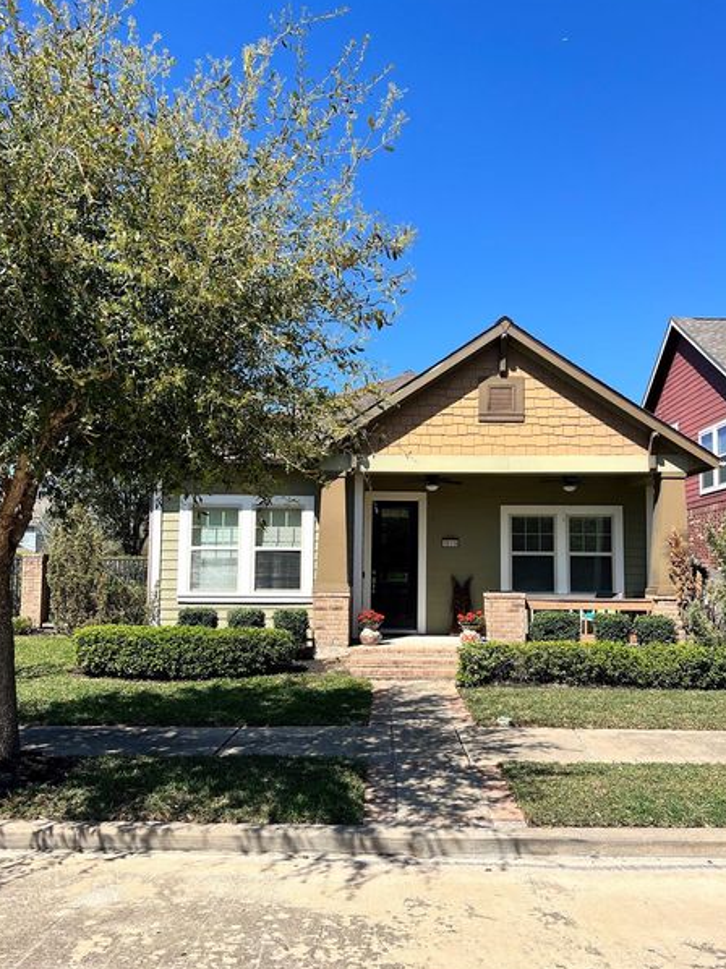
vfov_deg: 61.6
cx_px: 394
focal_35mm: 29
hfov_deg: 48.1
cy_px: 518
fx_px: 812
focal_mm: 5.7
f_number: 1.5
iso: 50
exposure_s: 1/3968
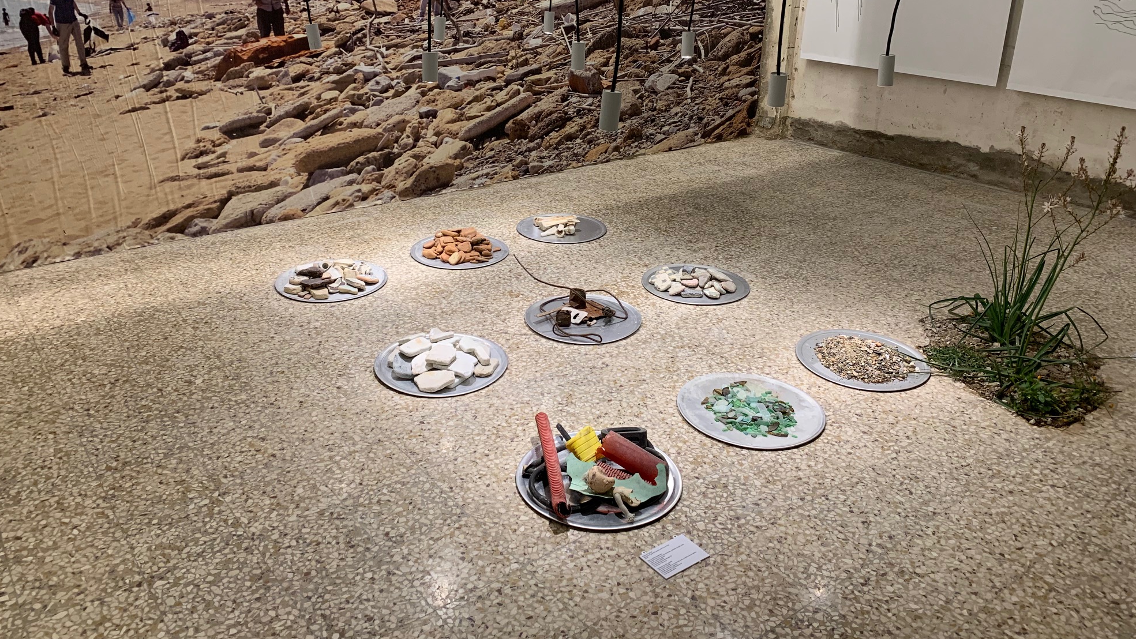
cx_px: 558
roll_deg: -1.5
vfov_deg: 39.8
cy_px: 220
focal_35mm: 29
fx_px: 874
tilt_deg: -17.8
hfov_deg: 66.1
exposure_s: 1/74
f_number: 1.8
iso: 100
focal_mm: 4.25
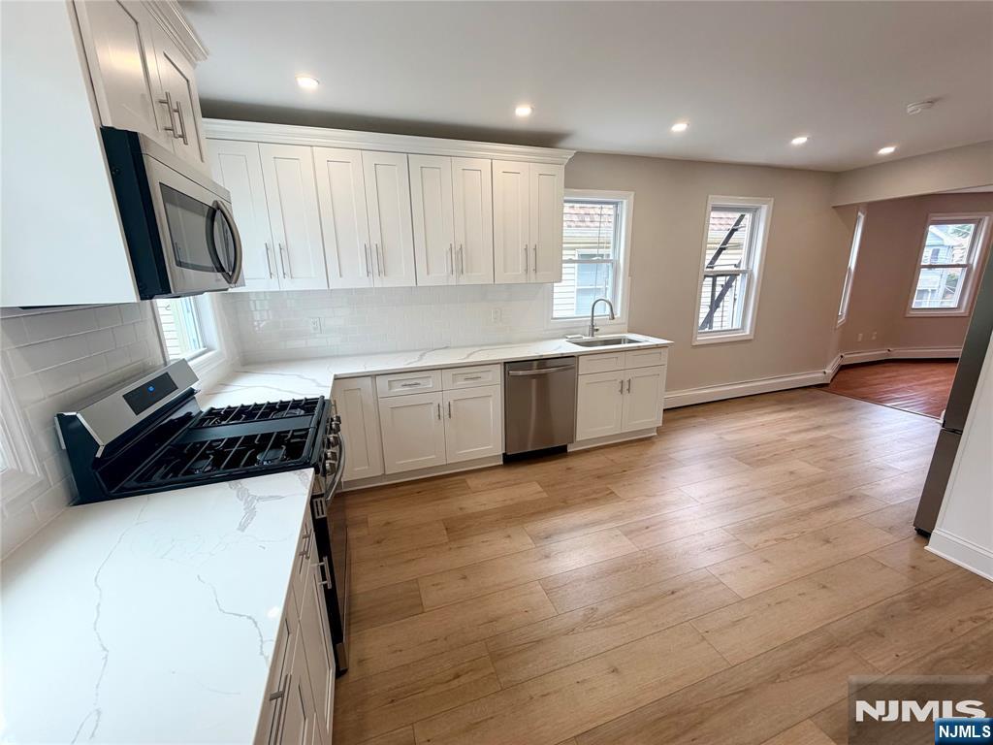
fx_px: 402
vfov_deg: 85.7
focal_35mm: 14
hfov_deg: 102.1
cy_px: 372
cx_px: 496
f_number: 2.2
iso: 80
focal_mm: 2.22
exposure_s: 1/120
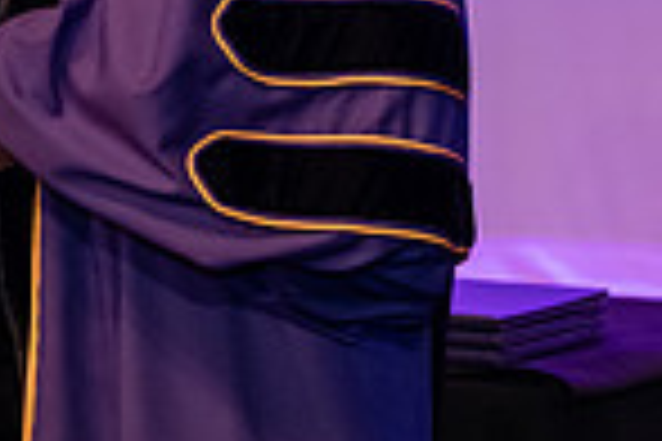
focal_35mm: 323
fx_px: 5939
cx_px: -302
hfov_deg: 6.3
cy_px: -218
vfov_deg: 4.2
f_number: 4
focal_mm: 82
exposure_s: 1/200
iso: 3200
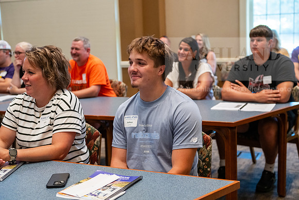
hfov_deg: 36.2
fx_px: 457
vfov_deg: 24.6
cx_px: 150
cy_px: 100
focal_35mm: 55
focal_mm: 55
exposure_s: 1/200
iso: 3200
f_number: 3.2
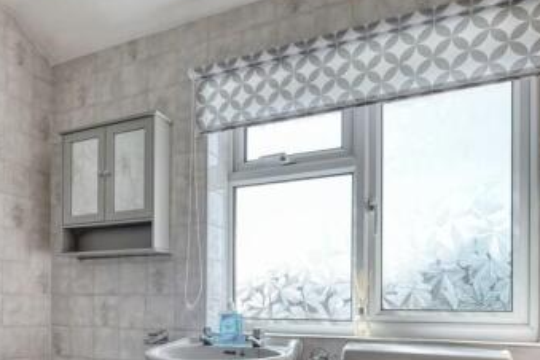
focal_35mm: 29
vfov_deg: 42.4
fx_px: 435
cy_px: 302
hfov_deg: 63.4
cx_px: 232
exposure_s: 1/60
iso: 250
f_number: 8
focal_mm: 10
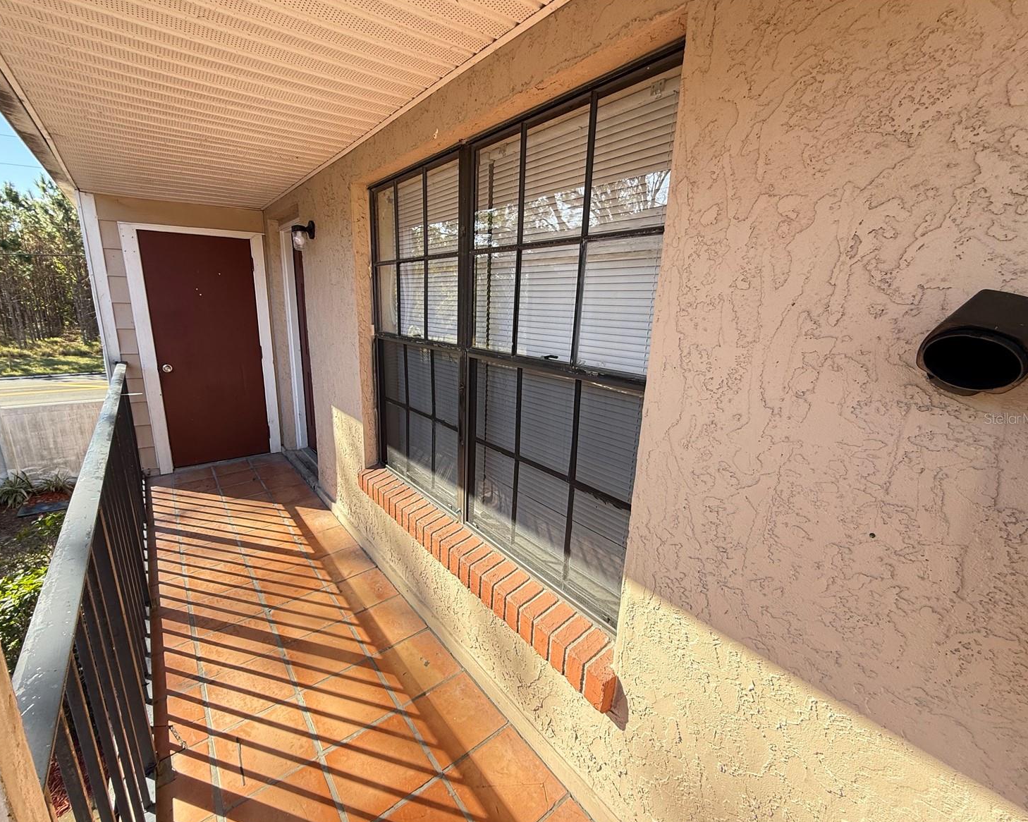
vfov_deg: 84.0
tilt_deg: -14.1
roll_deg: -1.1
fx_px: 456
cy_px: 418
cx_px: 487
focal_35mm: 15
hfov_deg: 96.7
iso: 50
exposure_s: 1/191
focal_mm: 2.22
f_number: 2.2
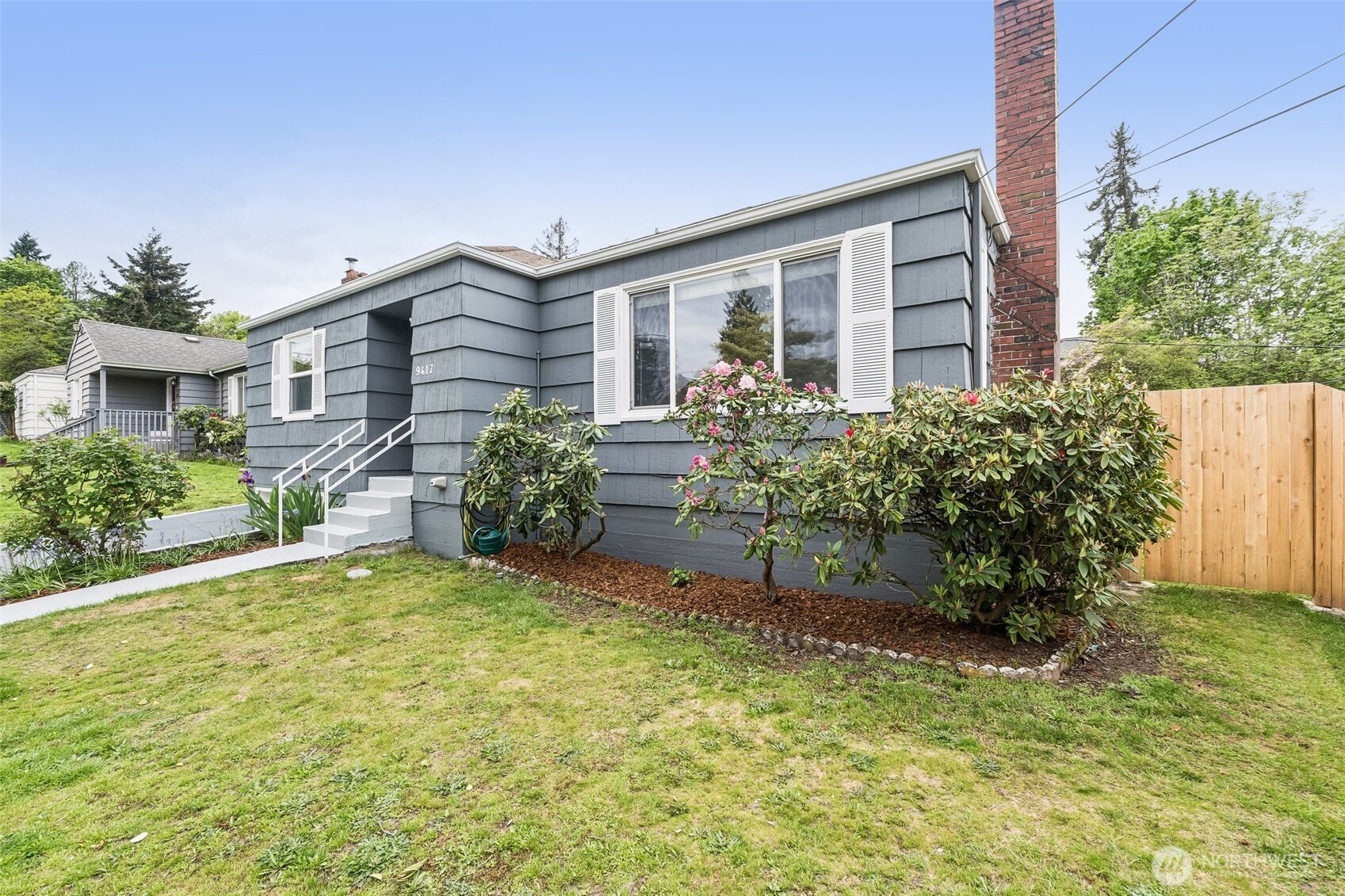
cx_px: 672
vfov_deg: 77.3
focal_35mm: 15
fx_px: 560
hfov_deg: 100.4
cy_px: 448
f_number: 9
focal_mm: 10
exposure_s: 1/80
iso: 250
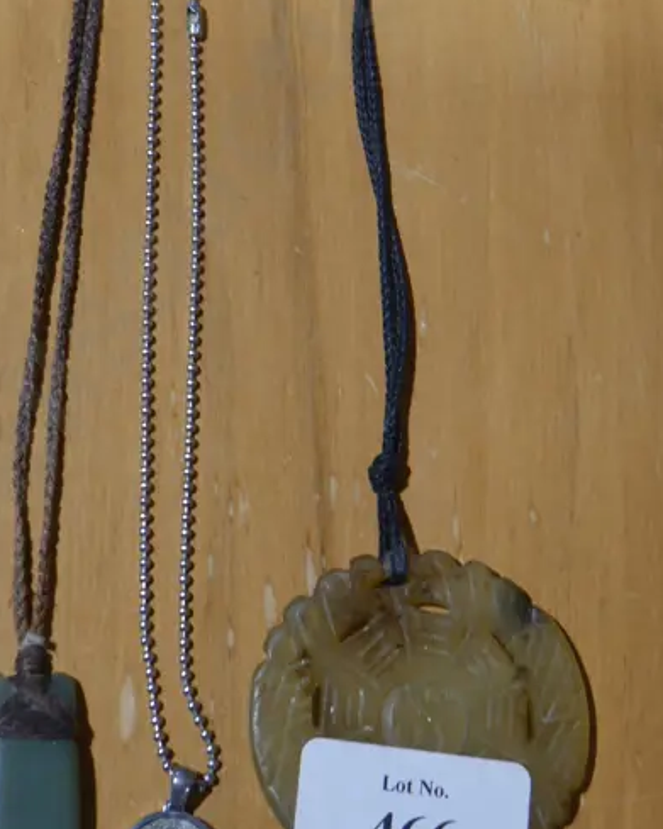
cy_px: 188
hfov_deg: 17.0
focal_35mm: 90
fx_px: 2208
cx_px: 214
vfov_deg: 21.1
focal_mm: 22
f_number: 5
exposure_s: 1/60
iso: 400
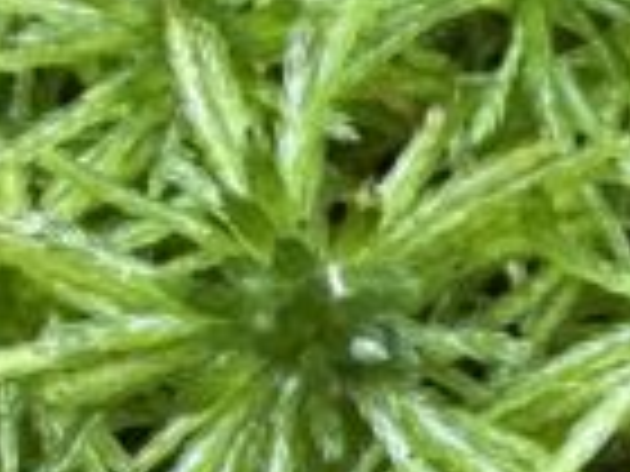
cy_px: 319
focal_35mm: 175
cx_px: 1426
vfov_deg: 8.5
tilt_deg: -70.7
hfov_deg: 10.1
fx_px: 3185
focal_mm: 2.22
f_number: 2.2
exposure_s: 1/99
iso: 200
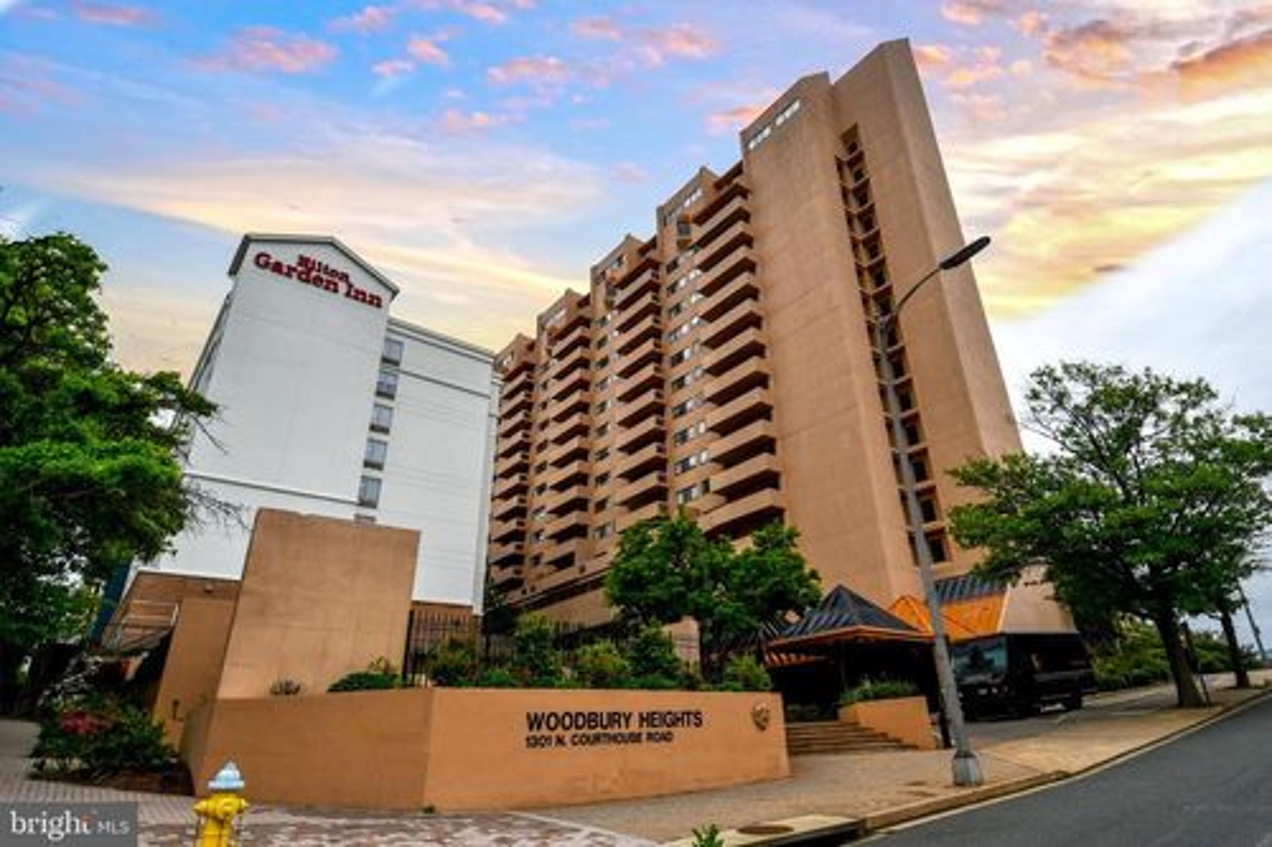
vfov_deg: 67.3
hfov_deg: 90.0
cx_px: 636
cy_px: 424
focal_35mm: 18
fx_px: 636
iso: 100
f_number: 9
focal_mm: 12
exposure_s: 1/320
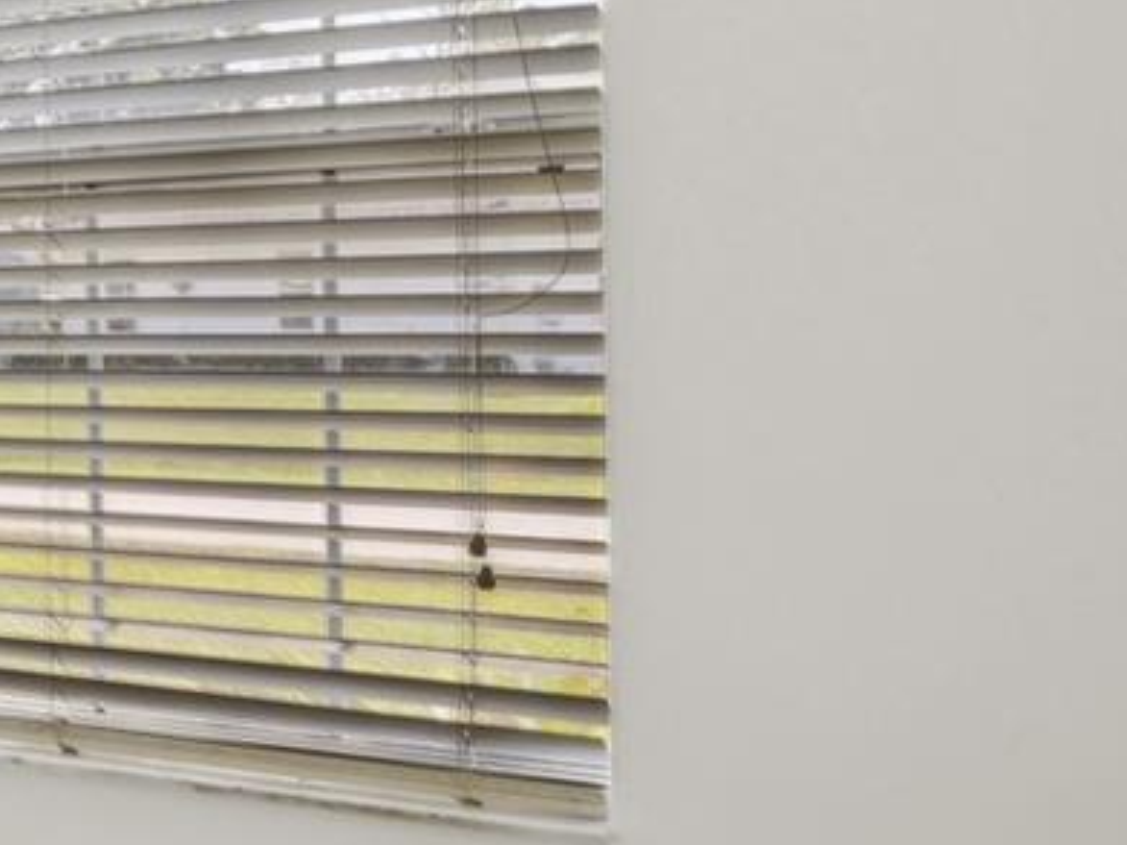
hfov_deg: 21.5
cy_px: 332
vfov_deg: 23.2
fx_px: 2050
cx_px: -842
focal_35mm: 63
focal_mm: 16
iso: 400
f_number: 8
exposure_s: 1/40
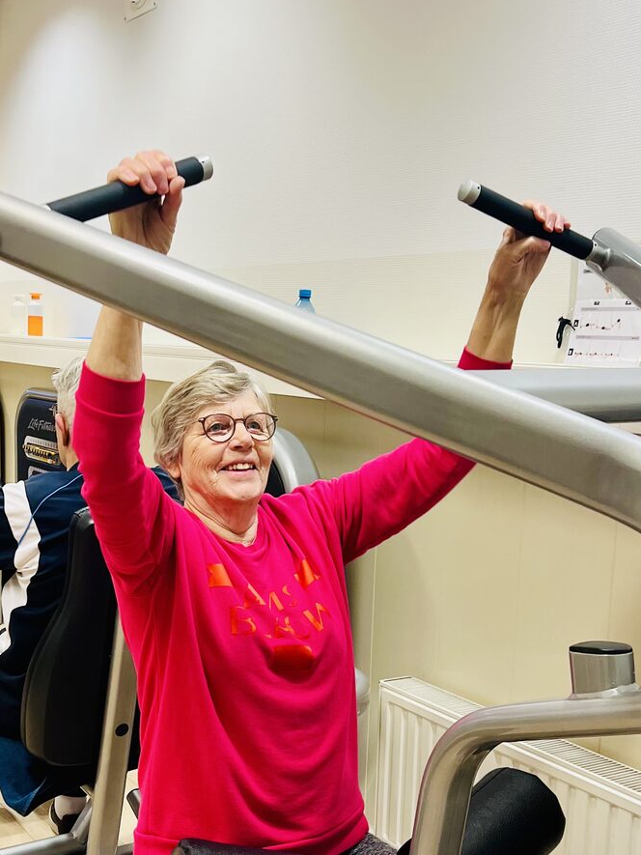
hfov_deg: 30.8
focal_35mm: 47
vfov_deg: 40.2
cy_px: 515
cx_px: 238
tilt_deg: -8.9
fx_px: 1160
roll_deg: -1.0
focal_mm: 5.7
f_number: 1.5
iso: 125
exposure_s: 1/100
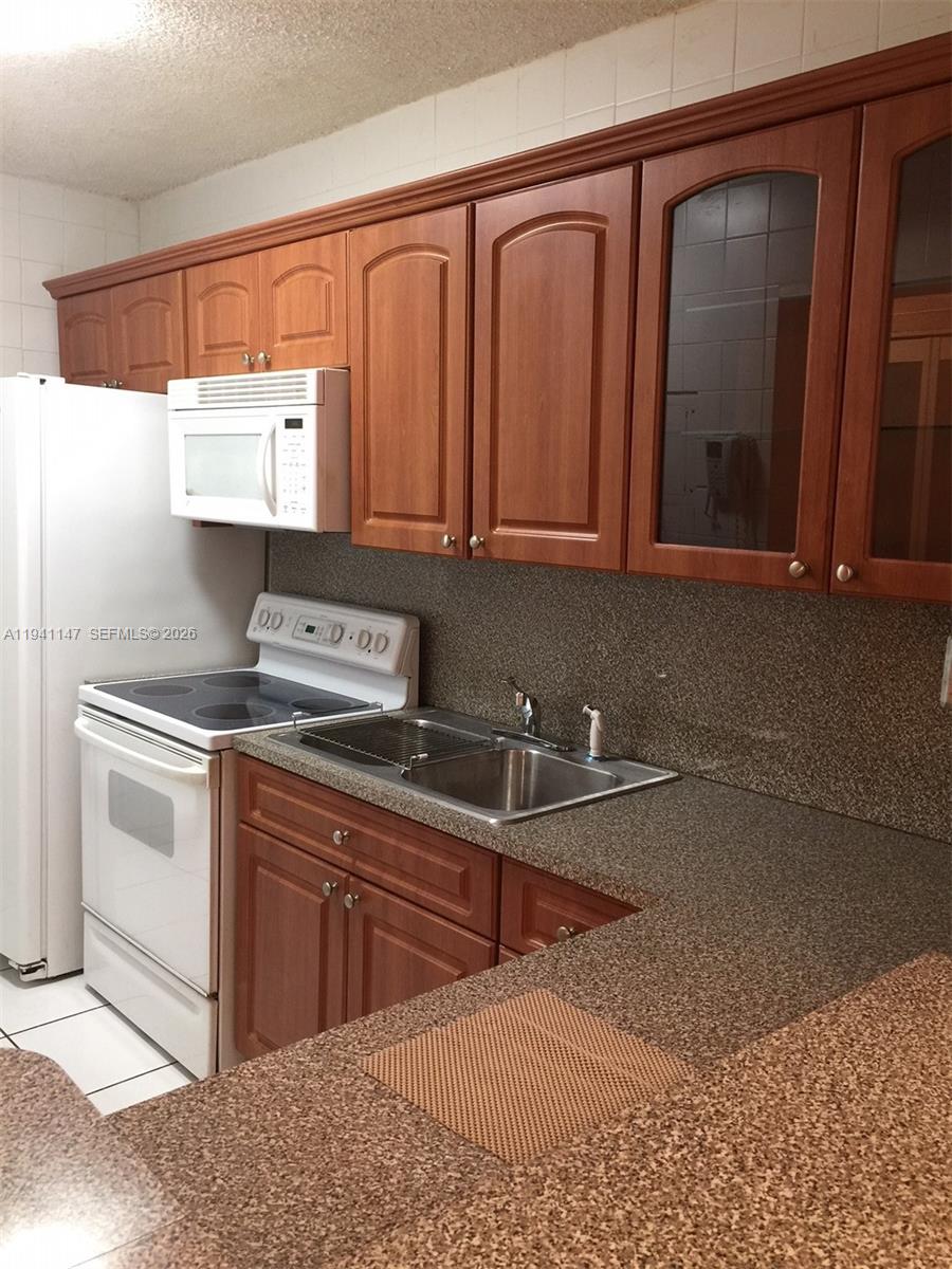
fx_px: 1063
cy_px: 634
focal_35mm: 29
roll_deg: -2.3
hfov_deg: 48.2
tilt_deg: -7.3
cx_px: 476
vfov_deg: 61.7
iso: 64
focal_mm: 4.15
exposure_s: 1/15
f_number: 2.2
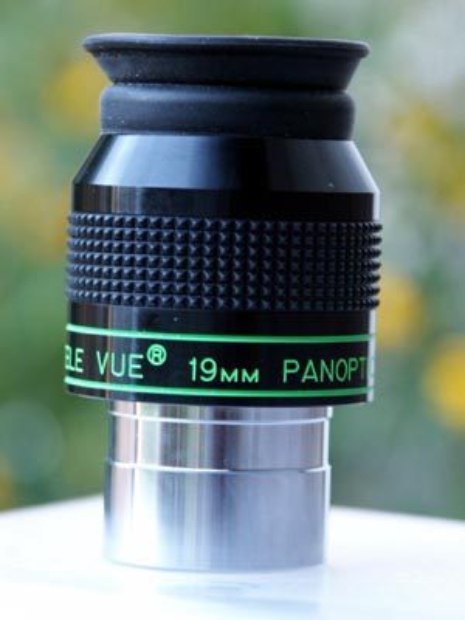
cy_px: 310
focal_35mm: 194
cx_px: 232
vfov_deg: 10.2
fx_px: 3475
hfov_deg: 7.7
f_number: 3.5
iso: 100
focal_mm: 49.04
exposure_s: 1/15
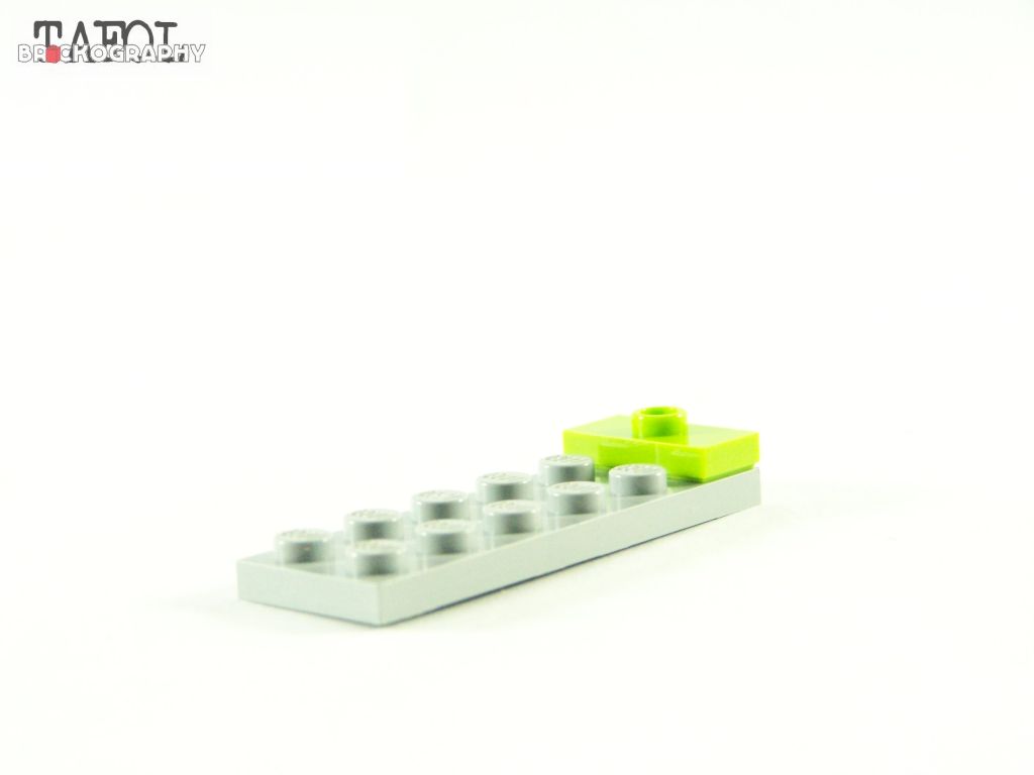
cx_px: 517
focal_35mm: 117
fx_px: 3495
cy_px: 388
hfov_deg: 16.8
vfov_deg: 12.7
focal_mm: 19.4
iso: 400
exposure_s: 1/60
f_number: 3.6
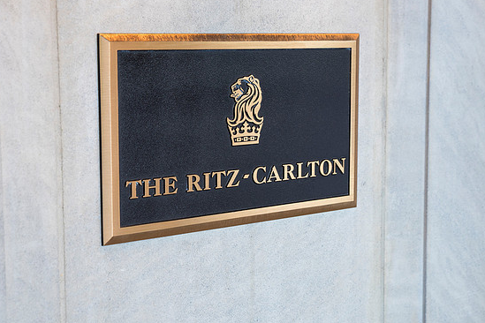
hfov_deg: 27.3
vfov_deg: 18.4
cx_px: 243
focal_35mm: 74
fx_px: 997
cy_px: 158
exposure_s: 1/80
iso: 800
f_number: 5.6
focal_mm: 70
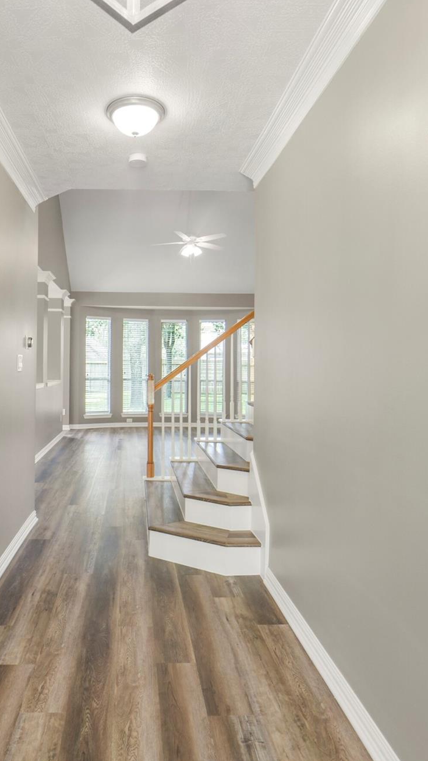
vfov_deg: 78.6
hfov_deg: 48.5
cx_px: 136
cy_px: 365
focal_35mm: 23
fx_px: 464
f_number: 10
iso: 500
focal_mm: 14
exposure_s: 1/13
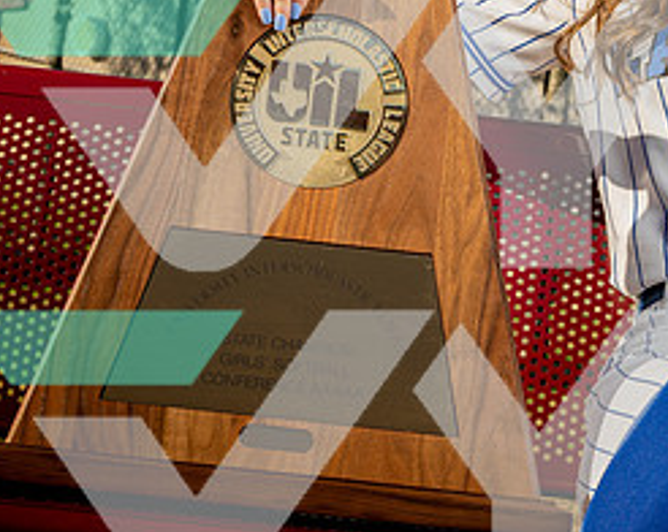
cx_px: 660
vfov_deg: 11.5
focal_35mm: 133
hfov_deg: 14.3
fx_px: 2625
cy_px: 126
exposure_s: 1/250
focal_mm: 60
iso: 125
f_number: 10
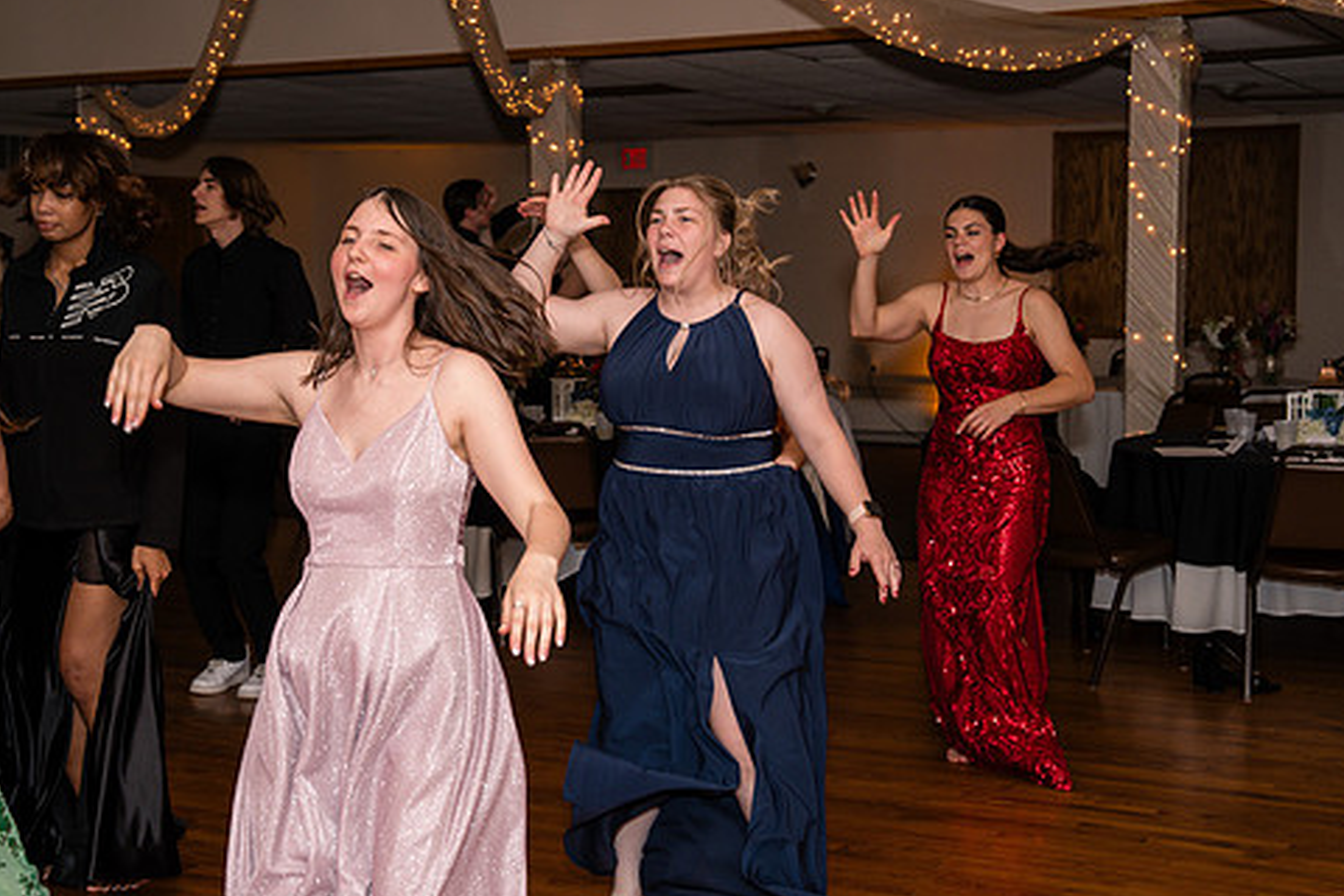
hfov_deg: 34.4
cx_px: 585
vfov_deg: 23.4
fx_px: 2165
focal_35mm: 58
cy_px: 430
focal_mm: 48
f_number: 4
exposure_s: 1/250
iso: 400
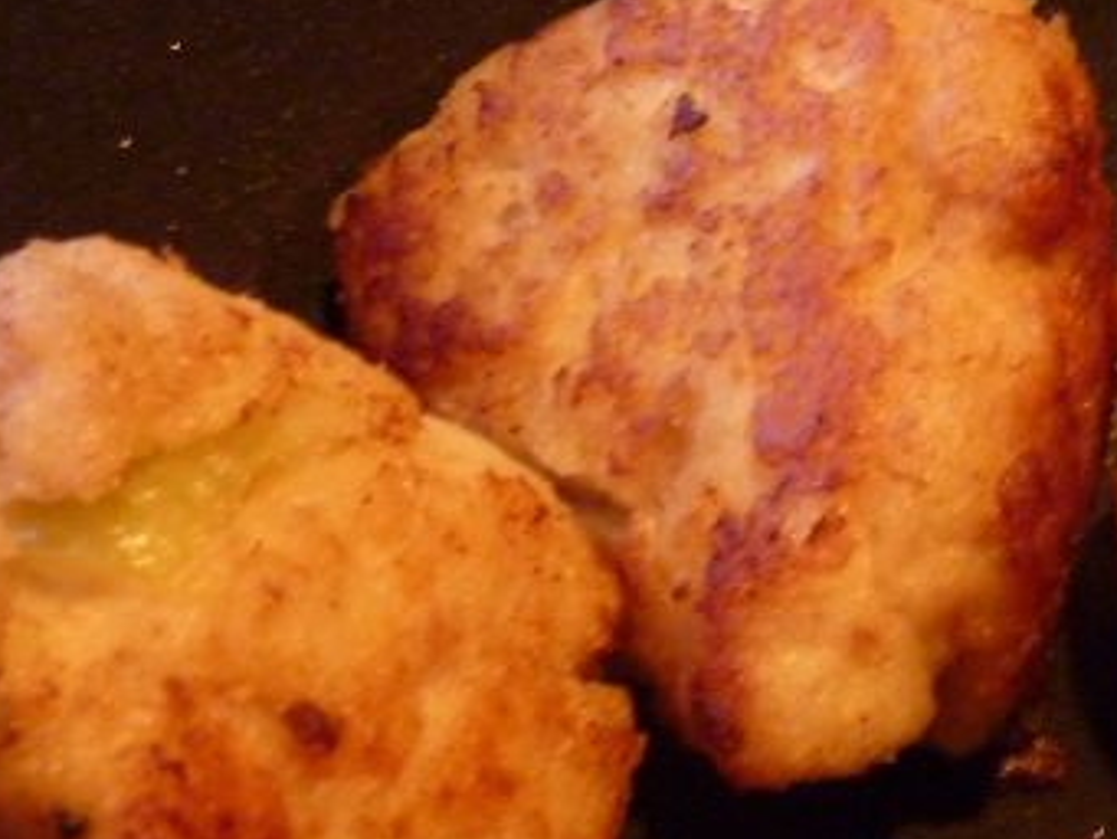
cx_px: 901
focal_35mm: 82
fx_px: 2647
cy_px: 495
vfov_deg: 18.0
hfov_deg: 23.5
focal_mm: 5.7
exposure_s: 1/10
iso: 400
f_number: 3.5
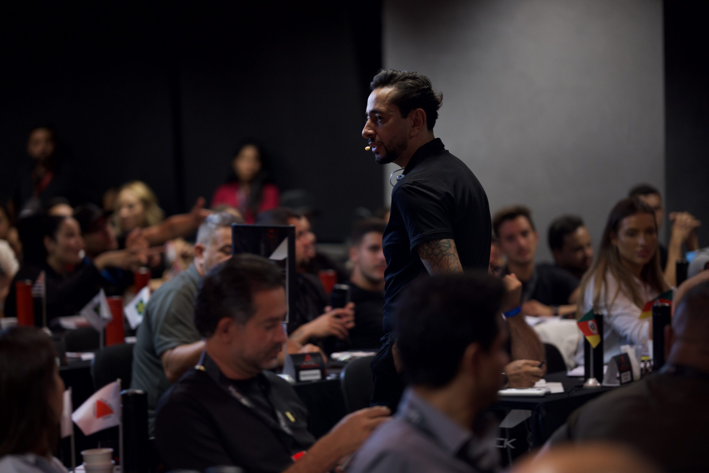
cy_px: 236
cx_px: 354
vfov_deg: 12.1
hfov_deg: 18.1
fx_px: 2225
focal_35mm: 113
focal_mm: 75
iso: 640
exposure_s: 1/250
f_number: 1.2
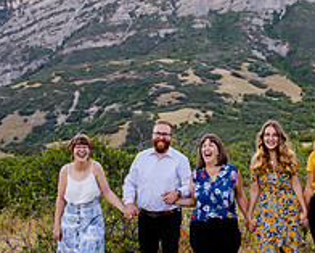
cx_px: 225
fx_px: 709
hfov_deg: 24.8
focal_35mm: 76
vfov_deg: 20.2
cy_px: 141
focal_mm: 27
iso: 800
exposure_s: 1/200
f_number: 7.1
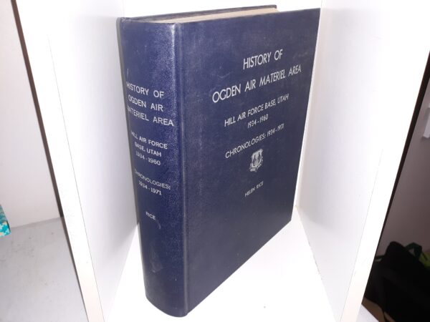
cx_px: 215
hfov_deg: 63.4
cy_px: 161
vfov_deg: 49.7
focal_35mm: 28
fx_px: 348
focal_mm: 3.7
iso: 64
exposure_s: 1/40
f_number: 1.7
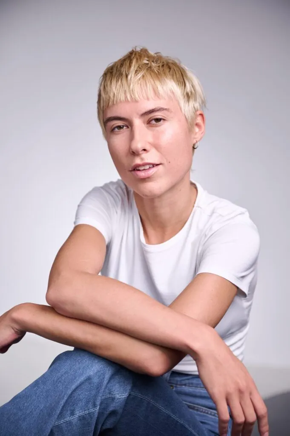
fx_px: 847
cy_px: 218
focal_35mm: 70
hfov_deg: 19.4
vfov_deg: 28.9
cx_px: 145
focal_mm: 70
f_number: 2.8
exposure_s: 1/125
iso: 100
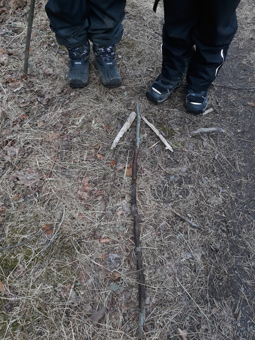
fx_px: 265
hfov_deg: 51.4
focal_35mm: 27
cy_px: 170
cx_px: 128
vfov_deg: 65.3
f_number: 1.7
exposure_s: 1/114
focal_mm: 3.71
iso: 40
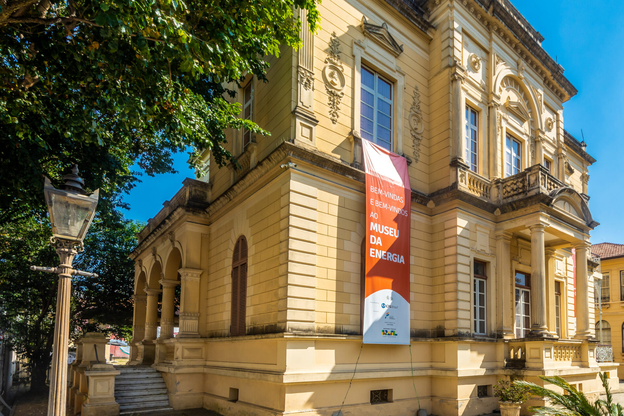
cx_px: 410
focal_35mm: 20
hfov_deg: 81.5
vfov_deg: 61.9
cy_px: 221
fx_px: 347
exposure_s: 1/125
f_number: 10
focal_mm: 10
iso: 100
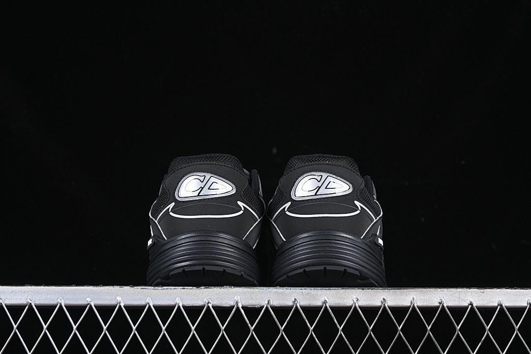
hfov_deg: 27.0
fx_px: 1106
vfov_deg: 18.2
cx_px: 266
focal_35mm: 75
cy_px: 177
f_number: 6.3
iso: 160
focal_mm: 50
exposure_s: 1/60
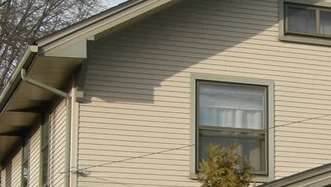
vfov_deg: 9.9
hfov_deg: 17.4
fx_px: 1062
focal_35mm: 121
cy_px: 227
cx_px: 305
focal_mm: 7.5
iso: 64
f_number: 5.4
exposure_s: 1/193
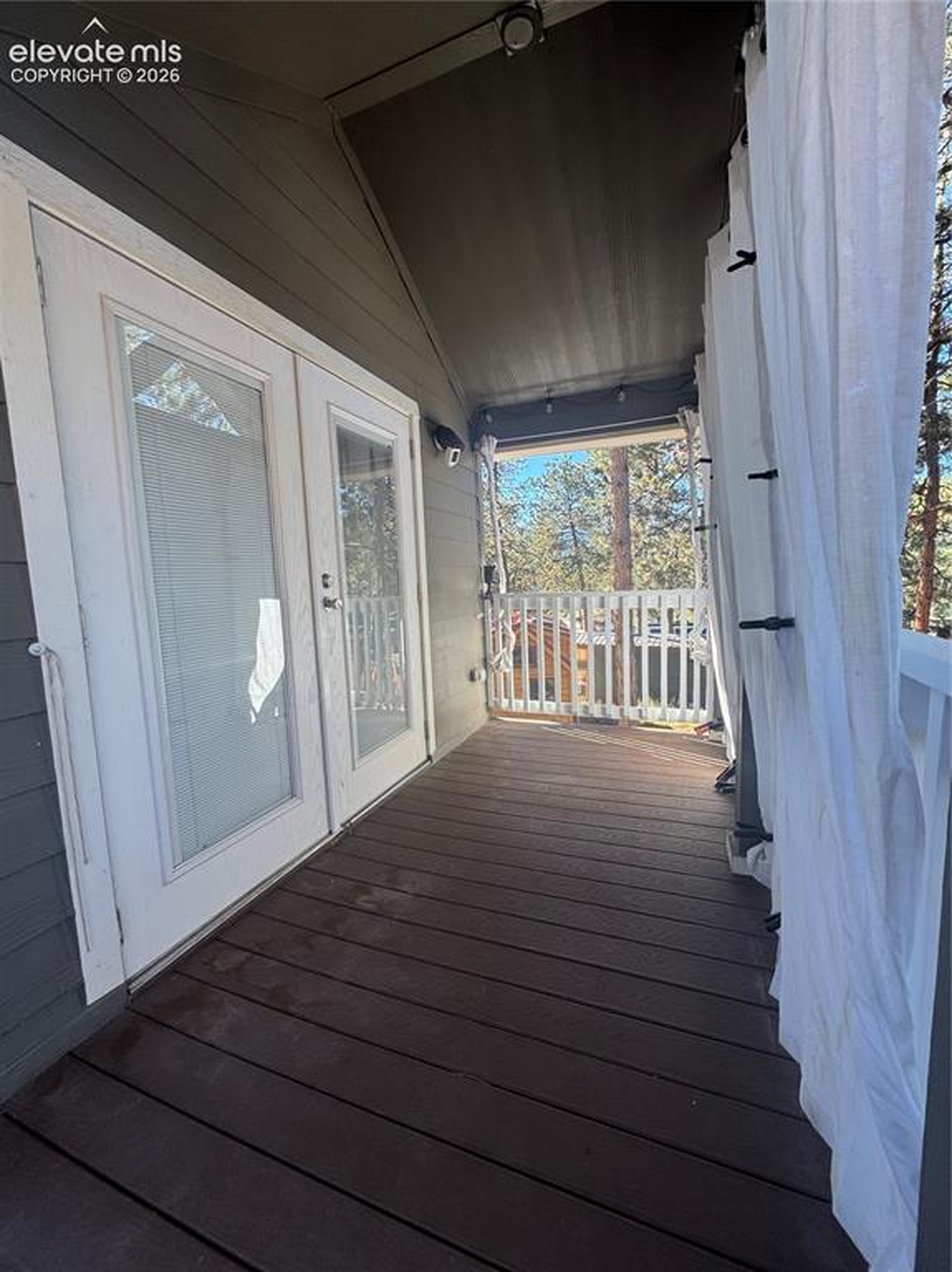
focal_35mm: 14
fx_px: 514
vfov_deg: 102.1
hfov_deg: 85.6
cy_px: 636
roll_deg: +2.2
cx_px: 476
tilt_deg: -6.2
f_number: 2.2
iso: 40
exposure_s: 1/155
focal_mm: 2.22
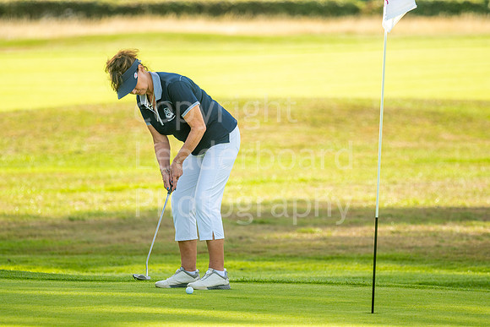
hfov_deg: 4.6
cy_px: 164
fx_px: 6126
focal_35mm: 450
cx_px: 245
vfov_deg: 3.1
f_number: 4
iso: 100
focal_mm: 300
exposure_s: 1/400
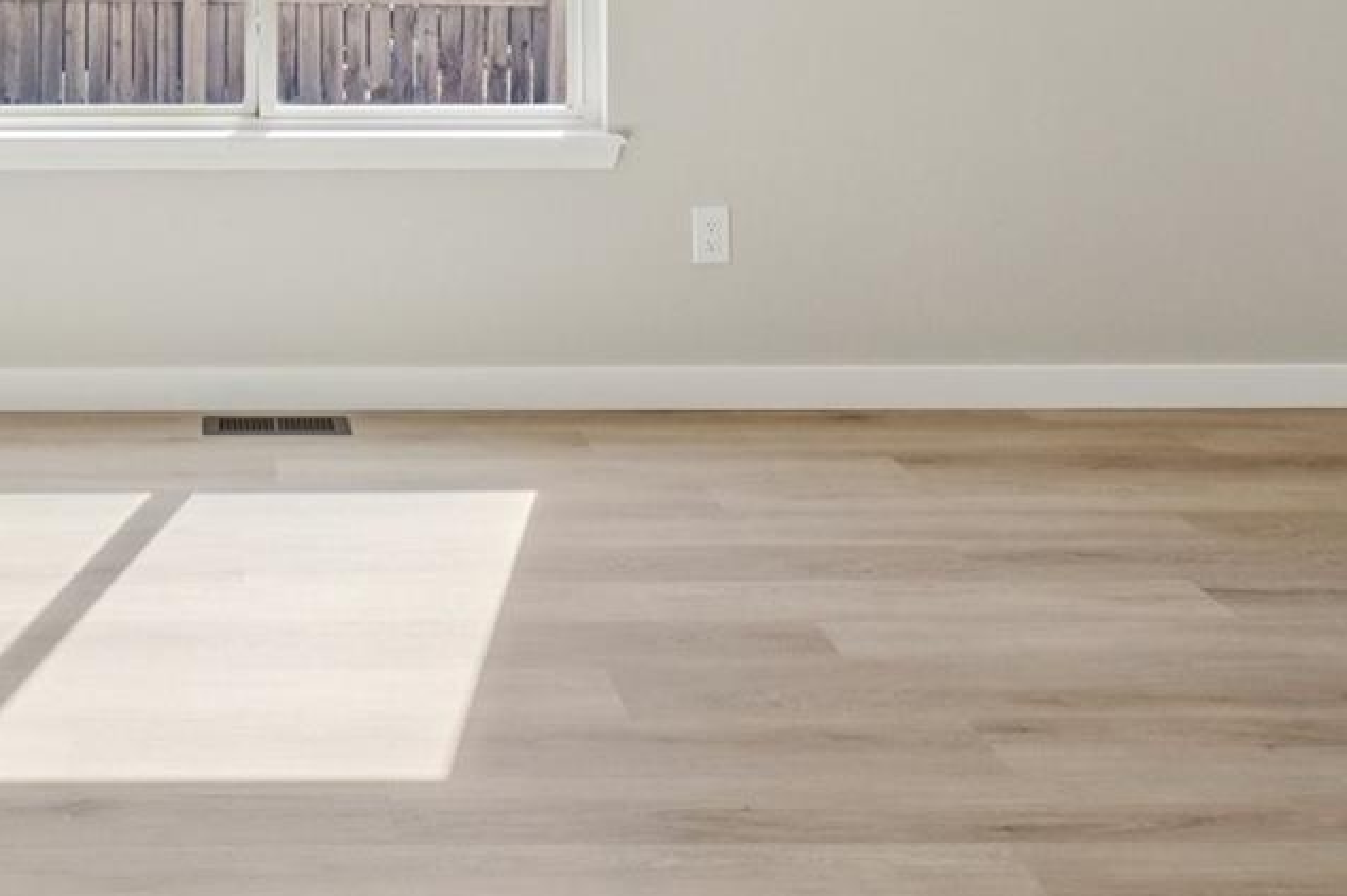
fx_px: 1982
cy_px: -98
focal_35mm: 53
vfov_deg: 23.8
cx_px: 198
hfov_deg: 35.8
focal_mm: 14
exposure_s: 1/250
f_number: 8
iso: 400
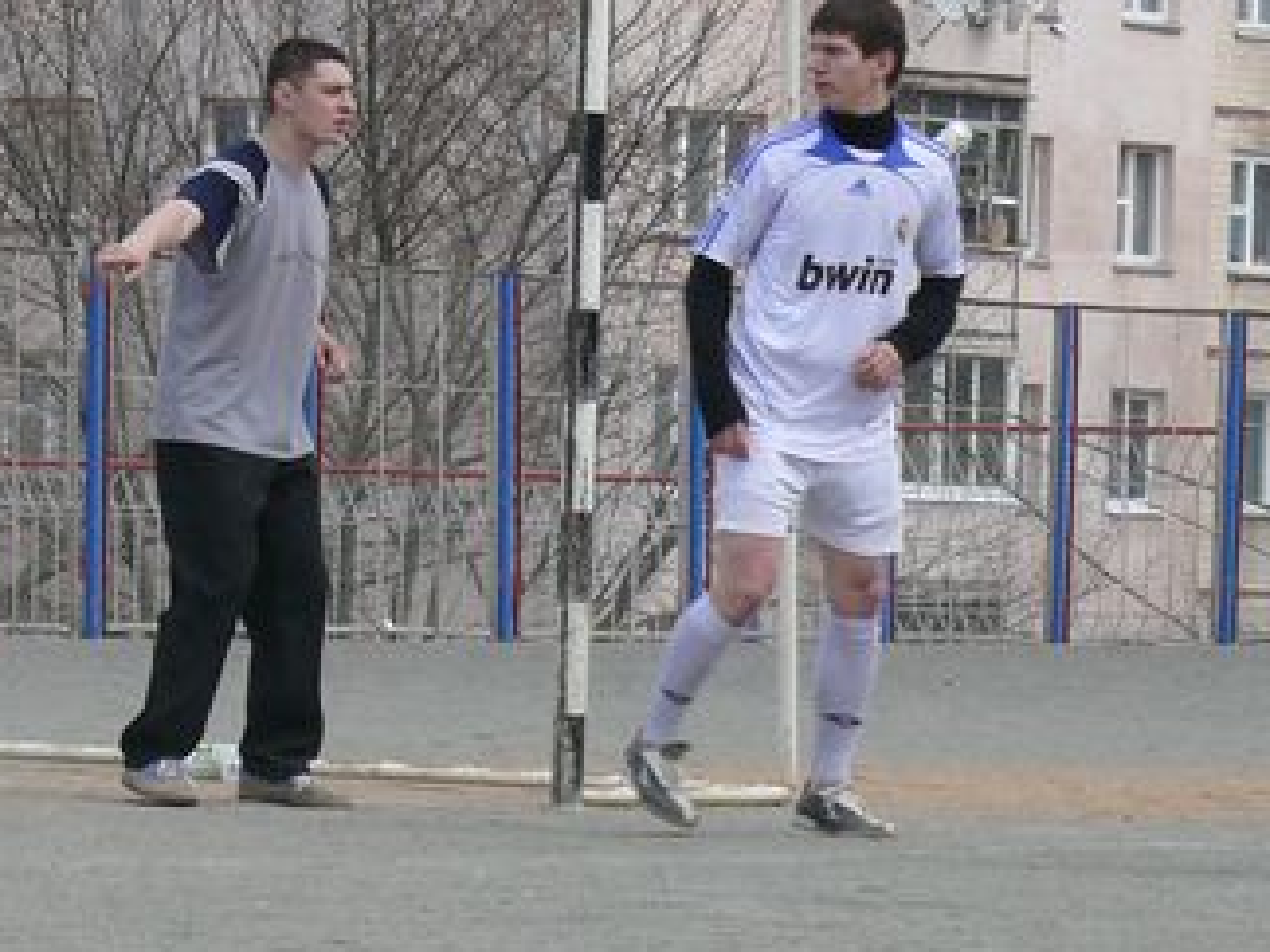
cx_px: 239
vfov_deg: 4.9
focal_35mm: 304
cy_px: 353
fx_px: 11153
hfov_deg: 6.5
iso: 100
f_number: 5.6
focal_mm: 21
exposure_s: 1/320
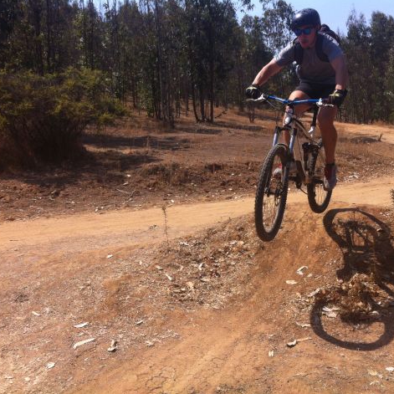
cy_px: 196
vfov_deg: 40.0
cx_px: 228
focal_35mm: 42
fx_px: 541
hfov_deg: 39.9
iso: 80
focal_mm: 3.85
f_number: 2.8
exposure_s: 1/1160
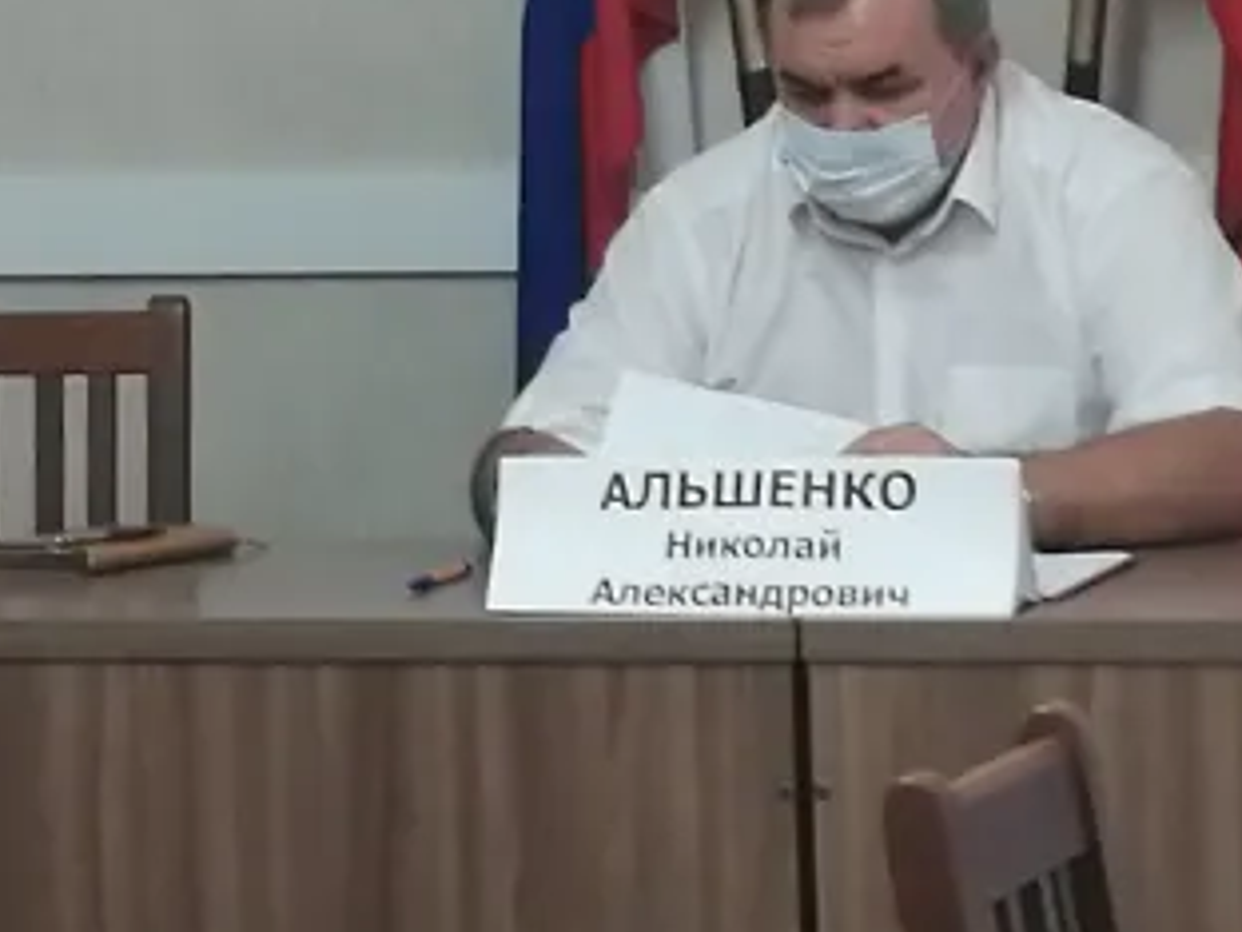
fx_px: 8432
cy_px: 217
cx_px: -261
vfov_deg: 6.3
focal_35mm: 235
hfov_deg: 8.3
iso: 125
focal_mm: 3.96
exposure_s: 1/50
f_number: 1.8
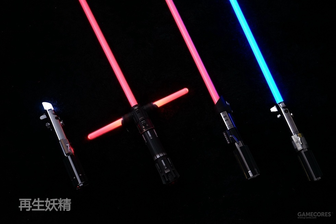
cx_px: 168
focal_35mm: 45
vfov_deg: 29.9
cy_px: 112
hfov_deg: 43.6
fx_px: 420
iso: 1250
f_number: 4.5
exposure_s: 1/60
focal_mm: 45
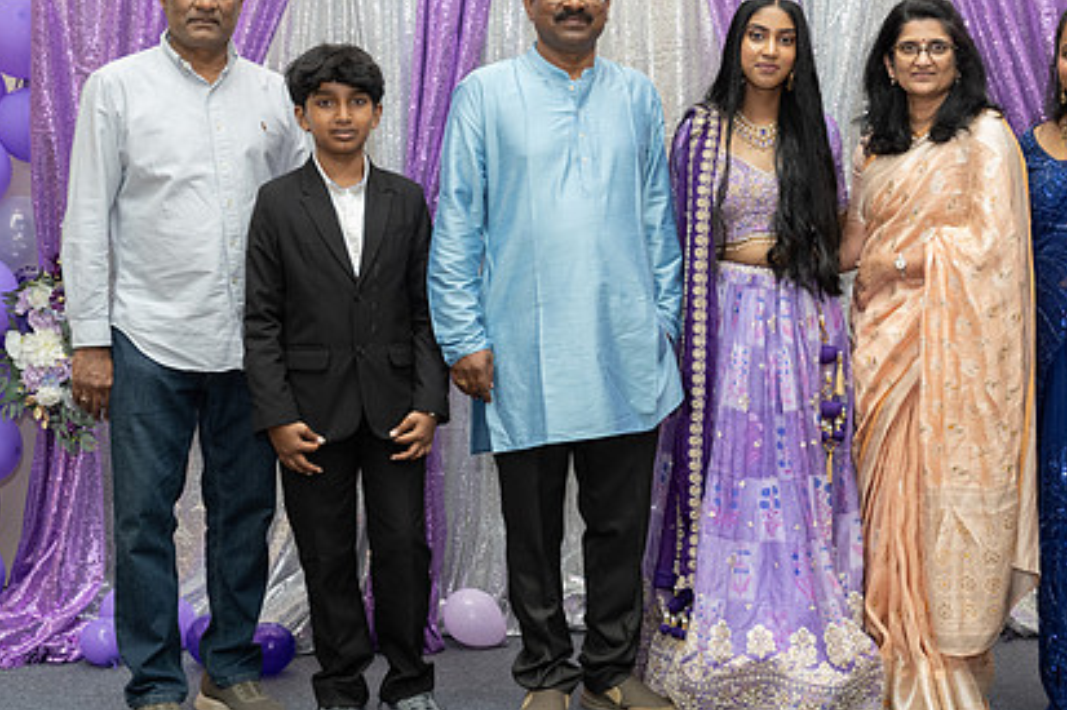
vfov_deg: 24.6
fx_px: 1629
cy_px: 327
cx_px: 656
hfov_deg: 36.1
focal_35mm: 55
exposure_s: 1/160
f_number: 3.5
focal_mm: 38
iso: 1000
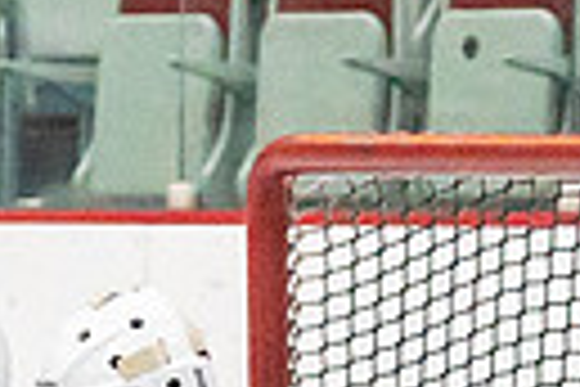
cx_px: 164
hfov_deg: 2.6
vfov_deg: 1.7
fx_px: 12678
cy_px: 849
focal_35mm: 787
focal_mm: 78
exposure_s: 1/1250
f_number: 2.8
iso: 3200
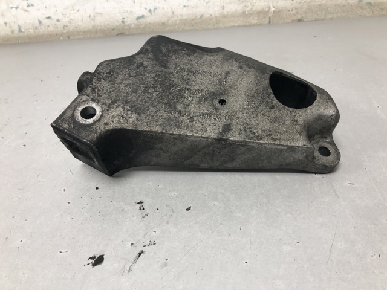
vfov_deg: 49.7
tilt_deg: -34.1
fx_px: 313
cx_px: 194
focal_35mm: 28
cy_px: 145
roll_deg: +9.9
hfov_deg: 63.4
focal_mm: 4
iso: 40
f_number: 1.8
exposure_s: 1/25
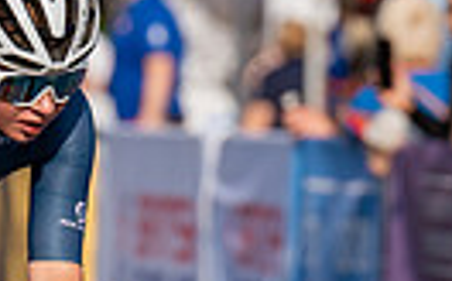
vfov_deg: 1.5
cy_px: 91
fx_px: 10859
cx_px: 96
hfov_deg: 2.4
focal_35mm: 883
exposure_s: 1/1000
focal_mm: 197
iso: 160
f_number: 4.5
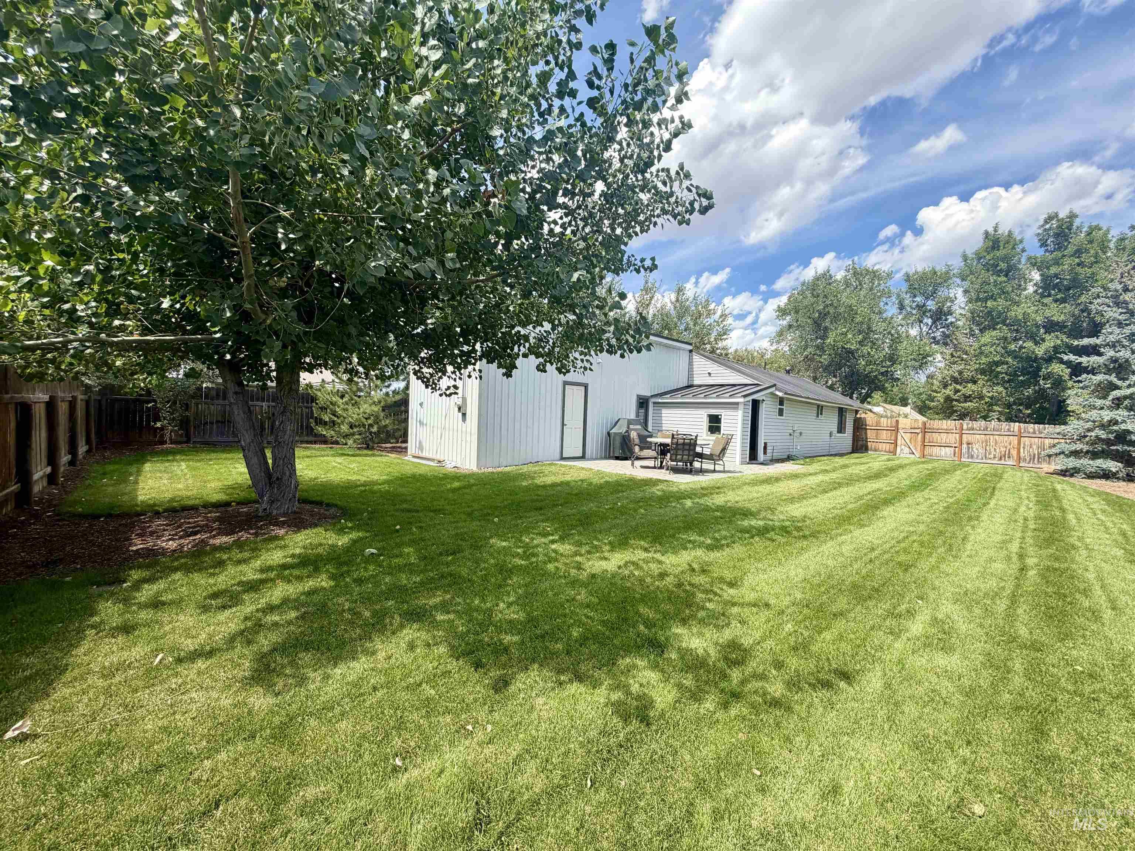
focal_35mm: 14
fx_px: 459
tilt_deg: -1.3
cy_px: 426
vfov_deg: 85.7
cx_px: 568
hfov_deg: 102.1
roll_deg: -1.7
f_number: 2.2
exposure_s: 1/760
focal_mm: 2.22
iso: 40
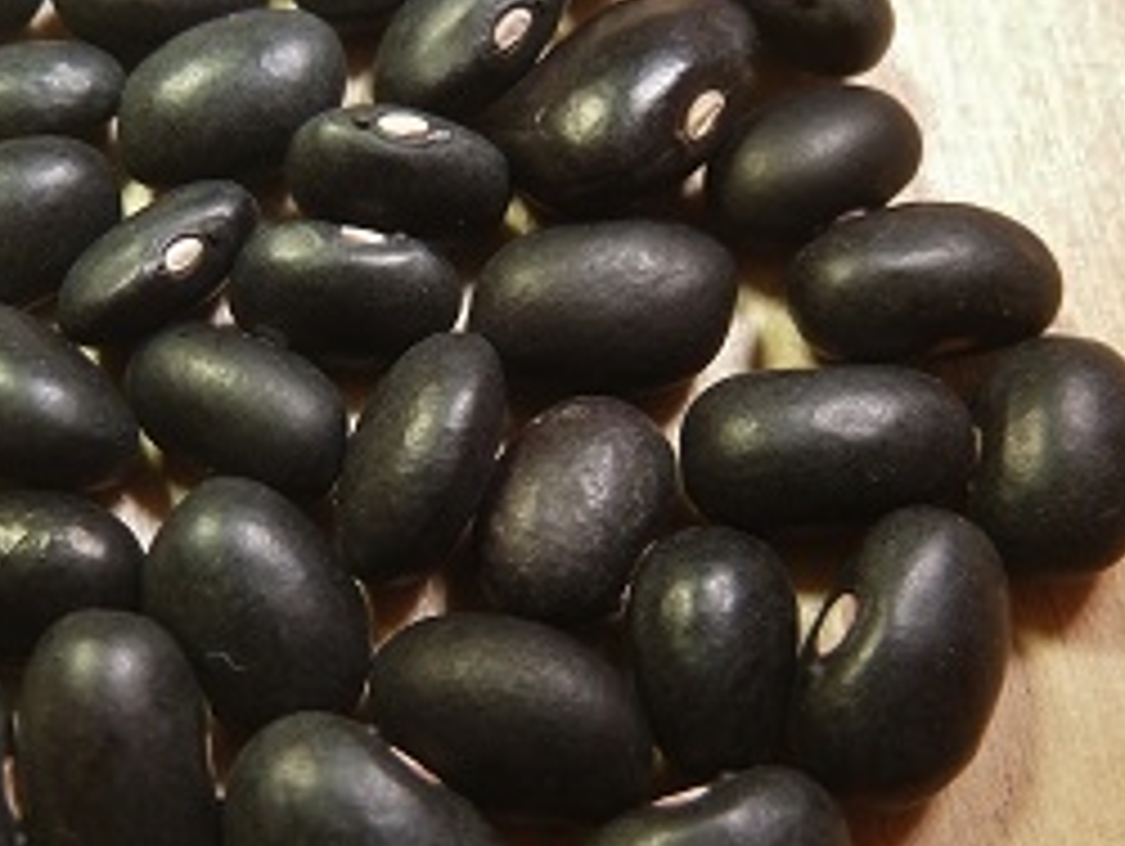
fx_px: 1301
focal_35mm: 40
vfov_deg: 36.0
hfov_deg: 46.2
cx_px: 400
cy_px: 414
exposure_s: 1/125
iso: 80
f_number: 3.5
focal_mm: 4.1
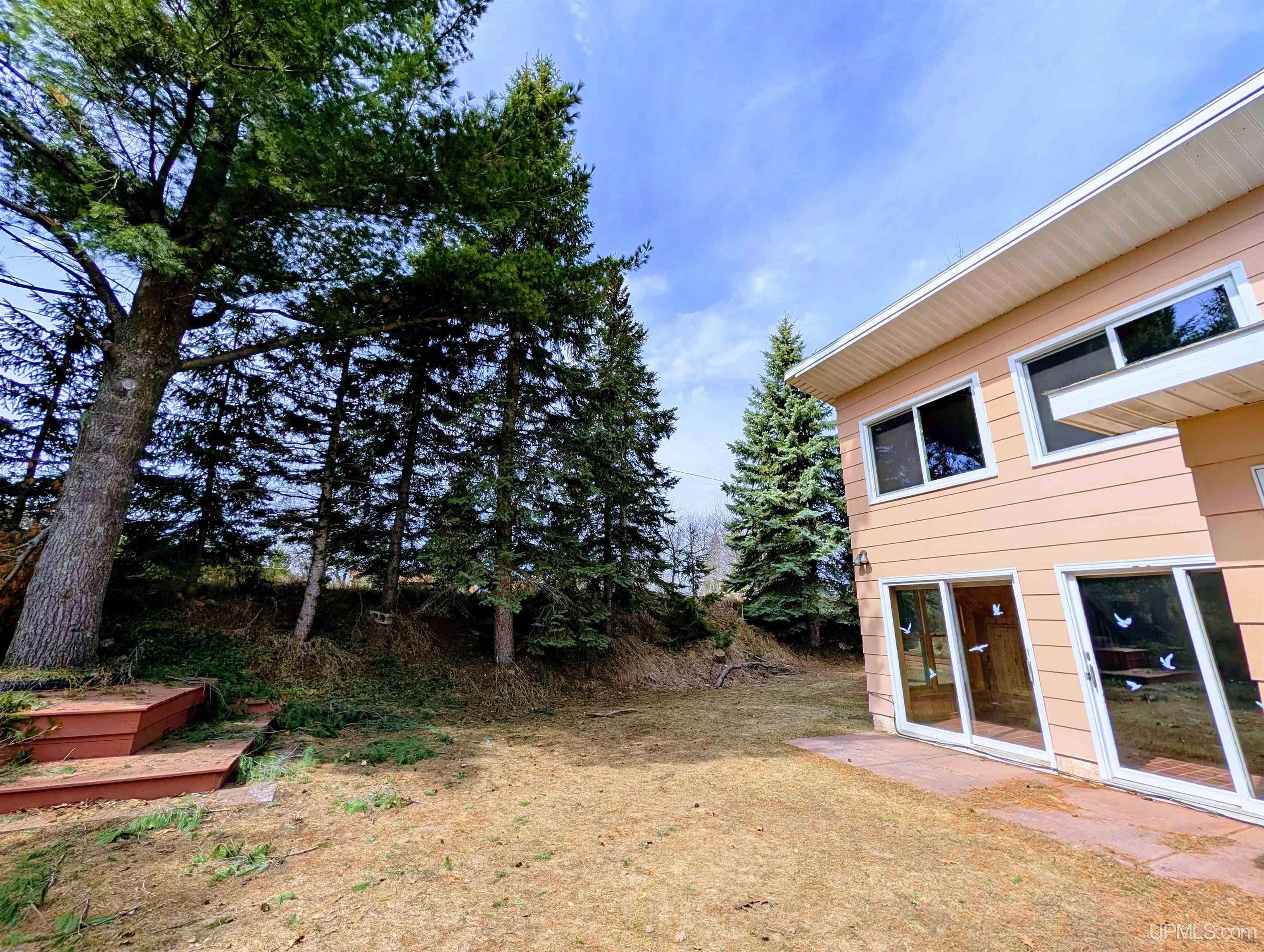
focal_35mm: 12
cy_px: 476
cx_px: 632
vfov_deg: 94.6
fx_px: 439
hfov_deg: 110.5
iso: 51
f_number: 1.7
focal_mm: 2.02
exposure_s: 1/2545
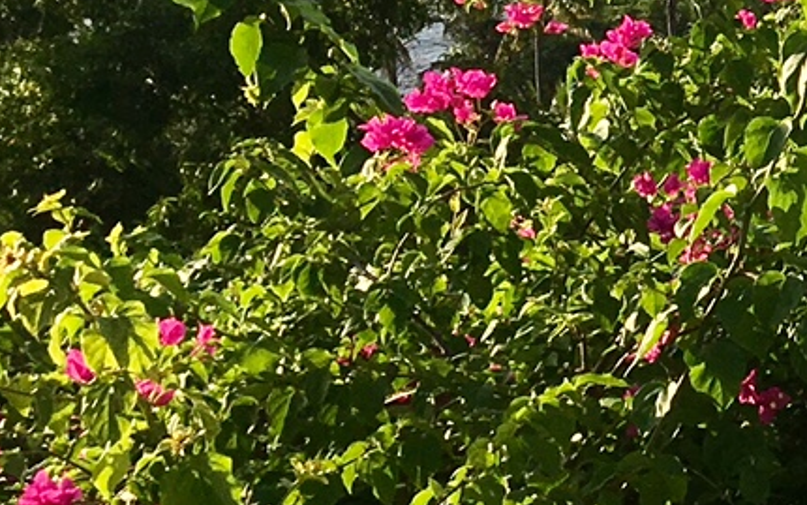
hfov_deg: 12.5
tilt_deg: -10.3
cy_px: -233
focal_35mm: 144
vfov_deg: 8.9
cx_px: 1682
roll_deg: +0.0
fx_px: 3168
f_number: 2.2
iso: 25
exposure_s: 1/1083
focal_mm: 4.15
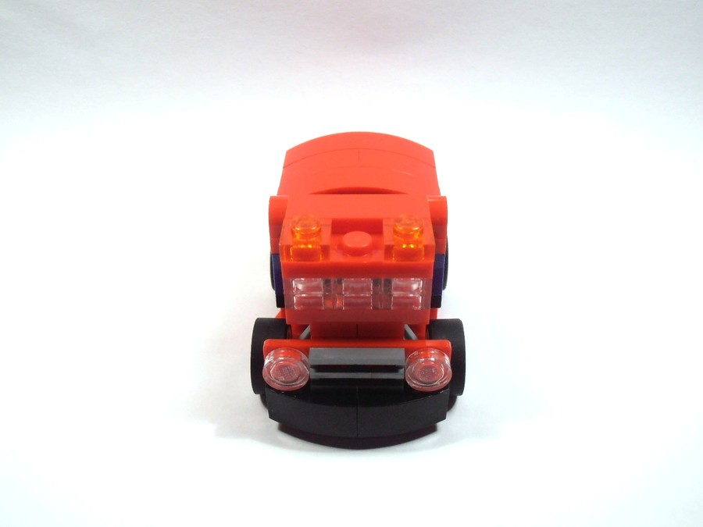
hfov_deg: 50.1
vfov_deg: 38.7
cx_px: 352
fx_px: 751
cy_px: 264
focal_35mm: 37
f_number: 3.9
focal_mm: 6.61
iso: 80
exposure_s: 1/60
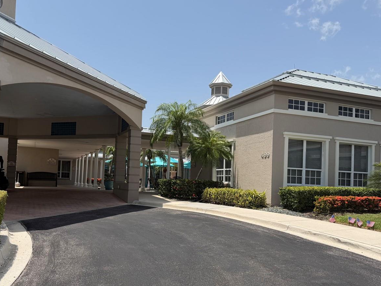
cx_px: 171
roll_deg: -1.5
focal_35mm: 33
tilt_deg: +1.7
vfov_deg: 42.8
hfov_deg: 55.2
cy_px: 169
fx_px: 363
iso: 80
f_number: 1.78
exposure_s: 1/4673
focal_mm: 6.76
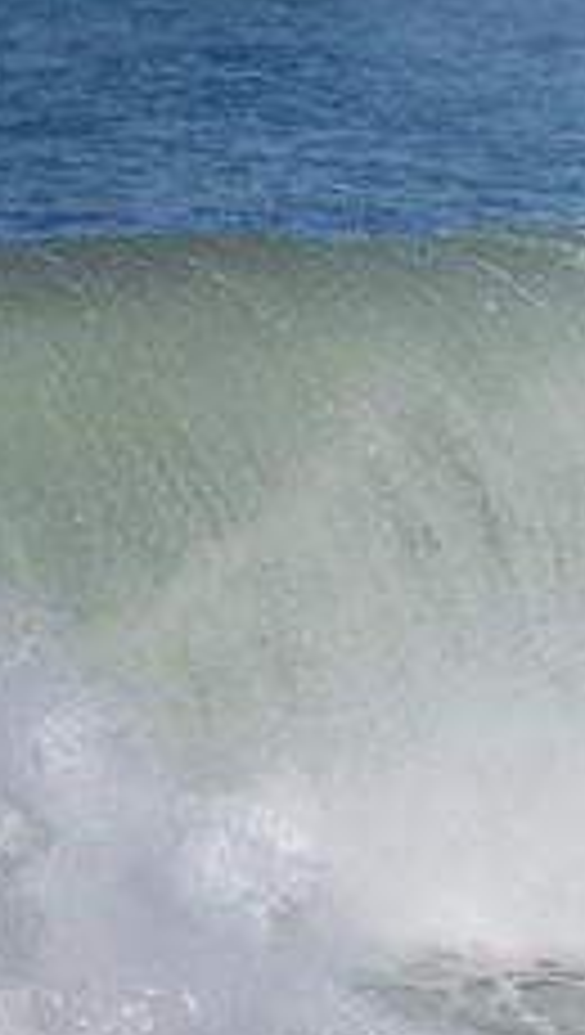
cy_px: 637
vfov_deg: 1.4
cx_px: 1206
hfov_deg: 0.8
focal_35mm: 1504
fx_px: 41324
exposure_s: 1/2000
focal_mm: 380
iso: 250
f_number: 5.6
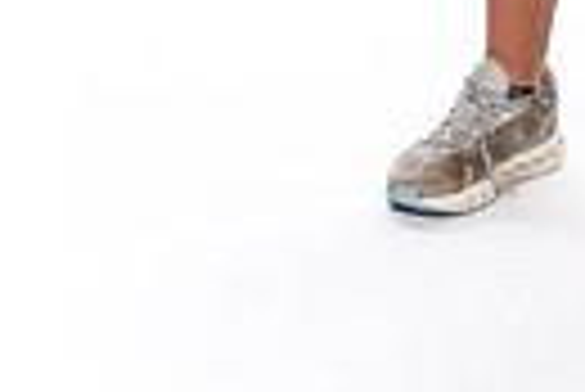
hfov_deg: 10.7
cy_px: -572
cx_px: 594
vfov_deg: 6.8
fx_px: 3091
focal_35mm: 190
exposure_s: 1/250
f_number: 8
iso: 640
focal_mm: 55
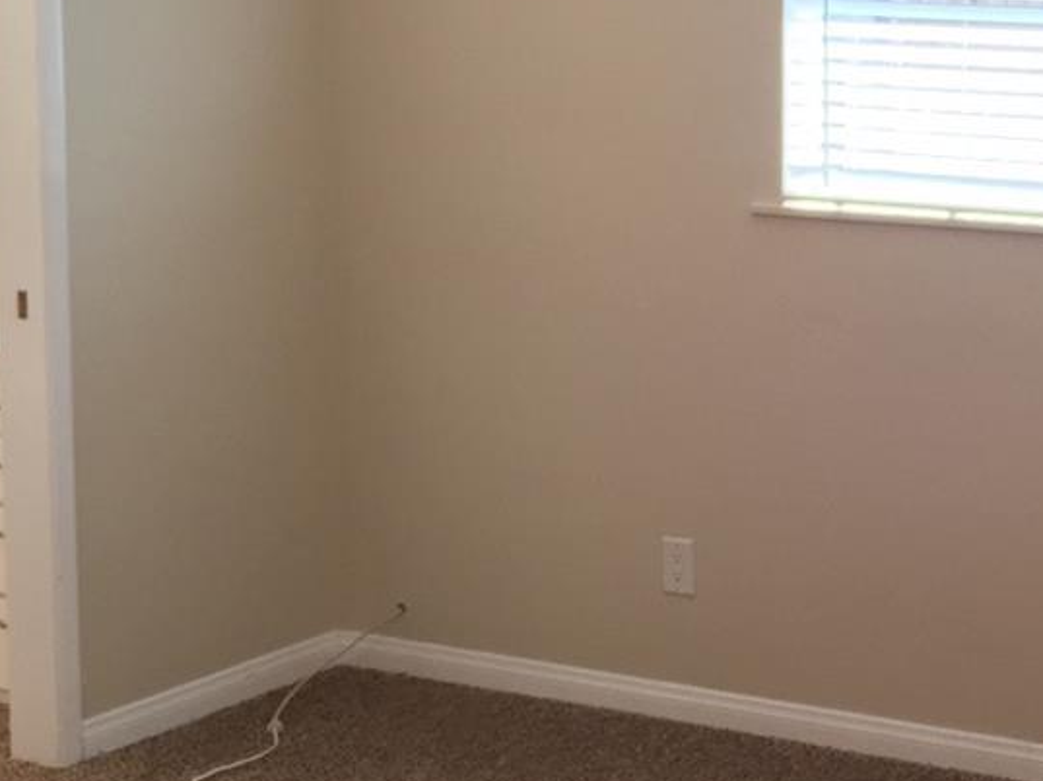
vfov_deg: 18.2
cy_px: 284
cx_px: 1035
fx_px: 2439
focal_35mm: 81
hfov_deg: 23.2
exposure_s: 1/30
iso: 50
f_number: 2.2
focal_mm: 4.15
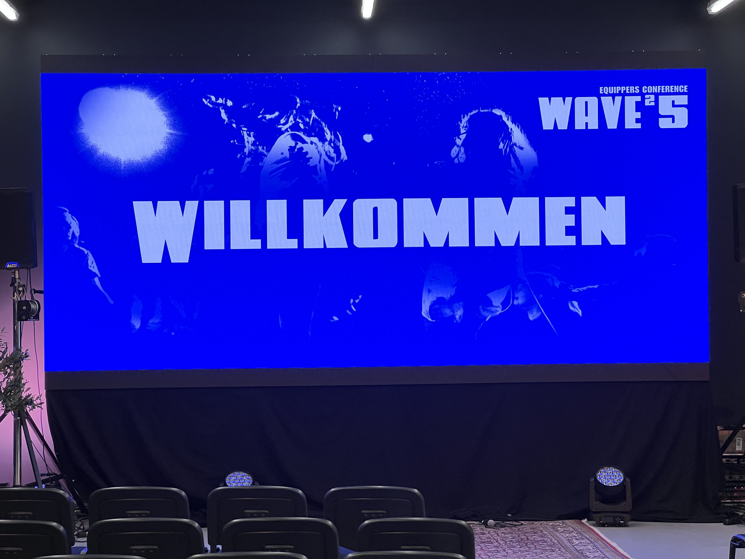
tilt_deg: +0.8
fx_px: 1657
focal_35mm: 77
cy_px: 280
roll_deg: +0.6
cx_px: 372
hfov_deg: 25.3
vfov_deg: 19.1
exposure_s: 1/100
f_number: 2.8
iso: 250
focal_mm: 9
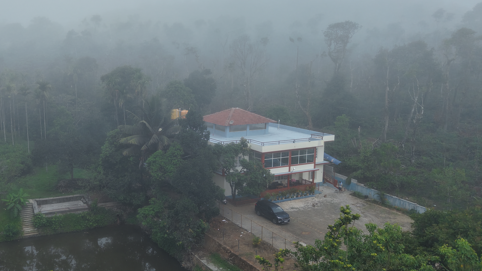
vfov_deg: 31.2
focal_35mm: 38
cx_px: 158
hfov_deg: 51.7
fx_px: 486
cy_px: 127
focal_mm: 8.67
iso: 100
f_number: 1.8
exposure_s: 1/1000
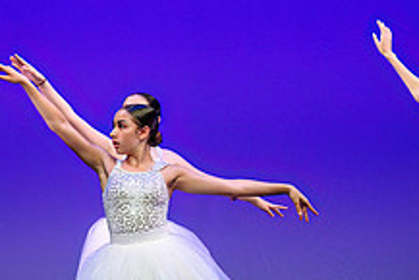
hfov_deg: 5.4
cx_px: 168
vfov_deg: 3.6
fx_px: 4472
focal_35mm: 384
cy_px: 285
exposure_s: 1/800
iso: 1600
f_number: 2.8
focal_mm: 130
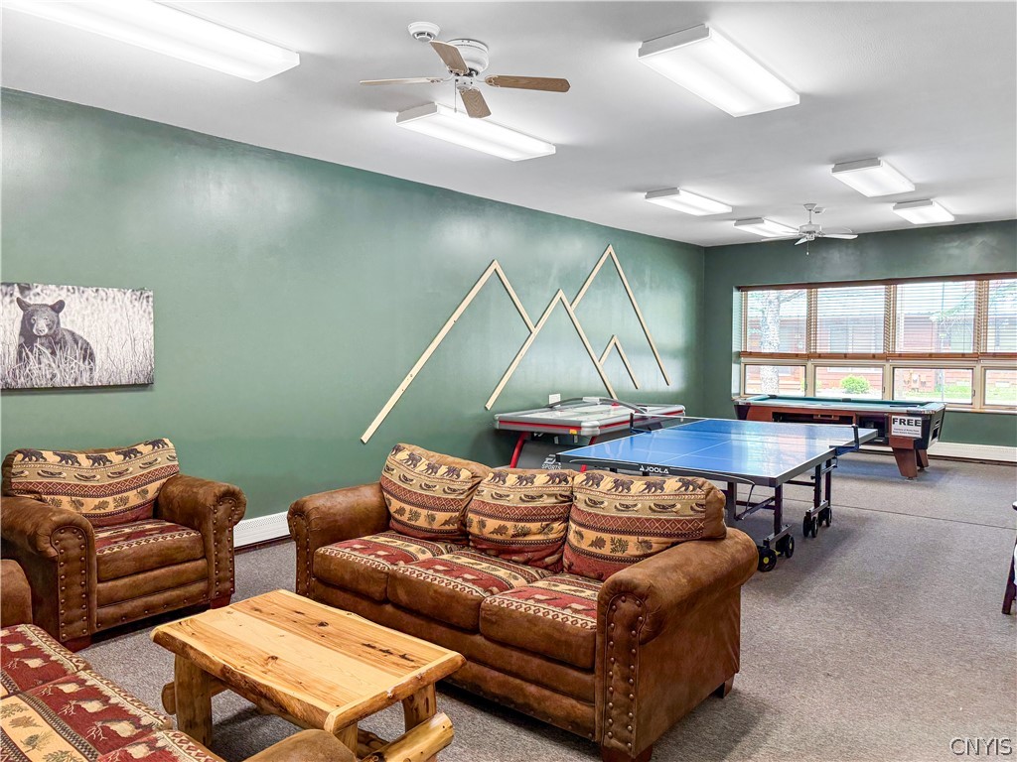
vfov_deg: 56.8
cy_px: 381
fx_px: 705
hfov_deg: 71.6
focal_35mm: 24
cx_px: 508
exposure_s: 1/120
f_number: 1.8
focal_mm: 6.76
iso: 160
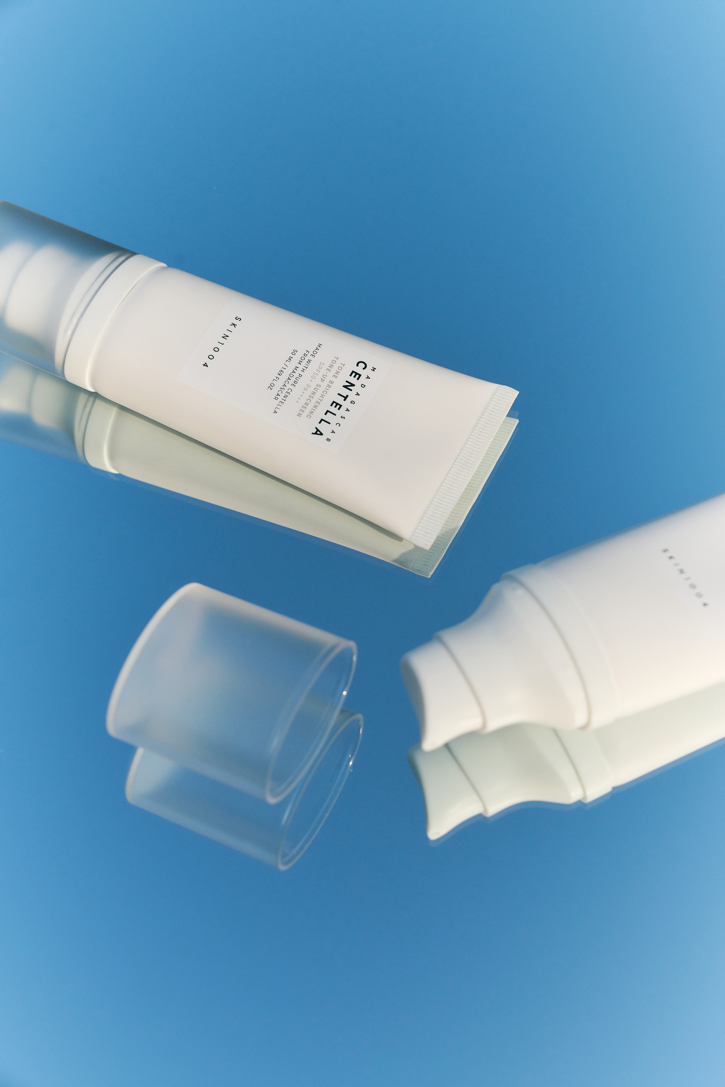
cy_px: 544
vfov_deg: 28.8
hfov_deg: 19.5
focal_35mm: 70
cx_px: 362
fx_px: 2114
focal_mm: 70
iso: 200
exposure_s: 1/1000
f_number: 8
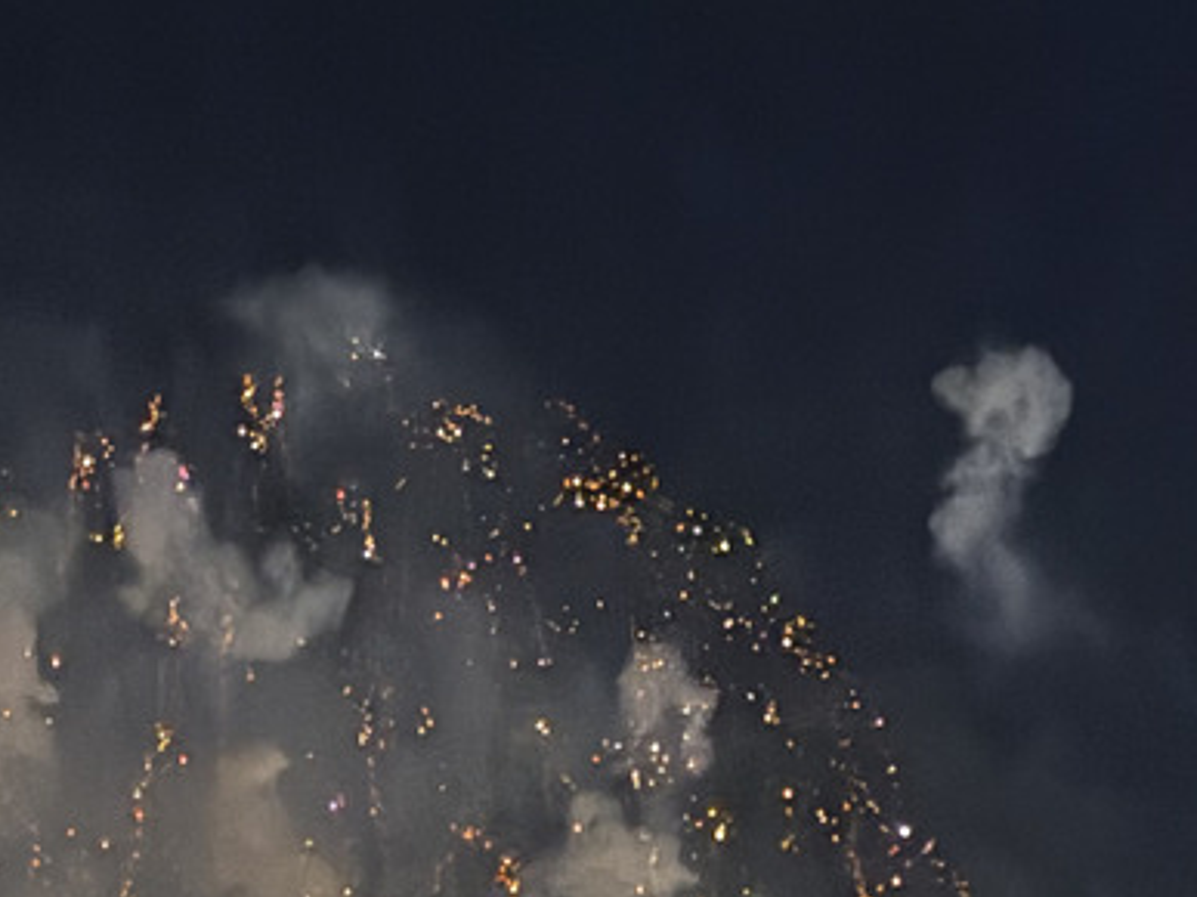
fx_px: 7432
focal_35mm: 215
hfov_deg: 9.1
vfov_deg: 6.7
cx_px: -133
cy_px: 1847
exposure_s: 1/9
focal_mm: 5.96
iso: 640
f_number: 1.6
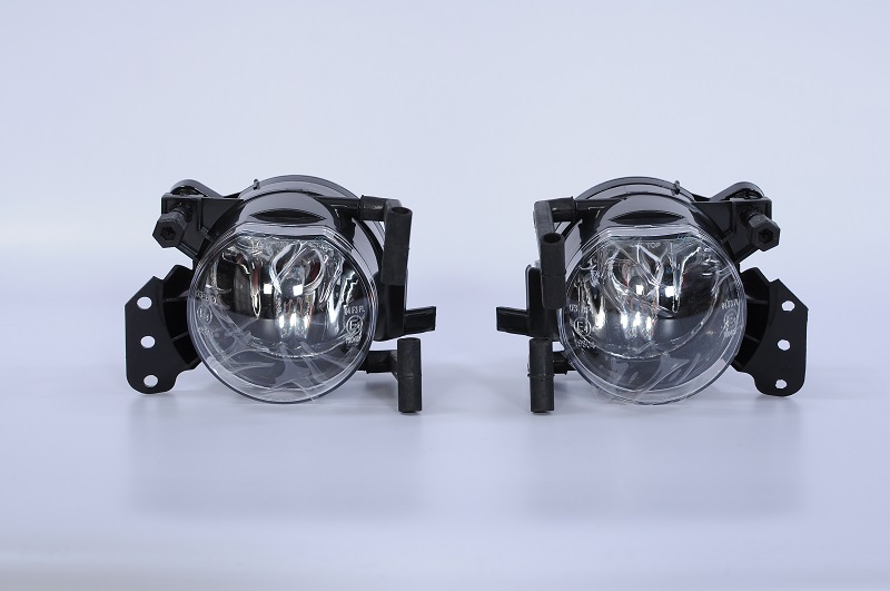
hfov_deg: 37.9
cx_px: 445
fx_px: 1296
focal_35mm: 52
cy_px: 296
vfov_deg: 25.7
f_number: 7.1
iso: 200
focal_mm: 35
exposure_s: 1/125
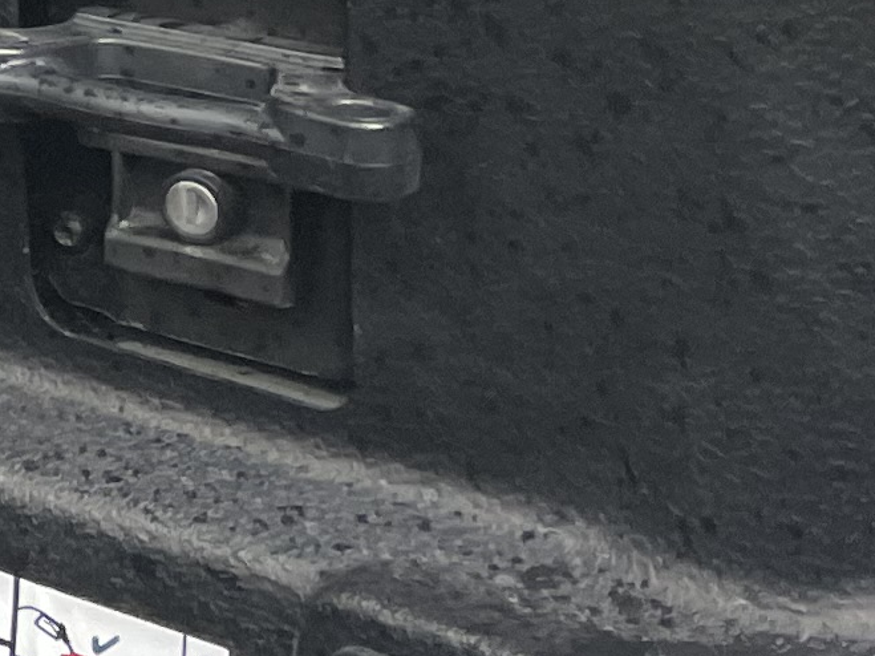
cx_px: -1559
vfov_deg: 8.9
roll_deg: -0.5
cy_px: -602
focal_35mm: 159
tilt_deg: -8.7
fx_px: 4018
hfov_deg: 10.0
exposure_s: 1/121
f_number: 1.6
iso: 100
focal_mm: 4.2
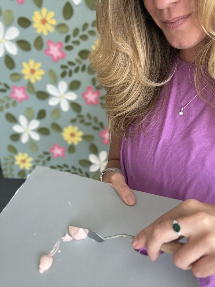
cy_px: 144
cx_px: 108
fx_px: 248
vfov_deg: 60.0
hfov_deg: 46.8
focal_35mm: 30
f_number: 1.9
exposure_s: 1/84
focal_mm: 2.69
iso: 80
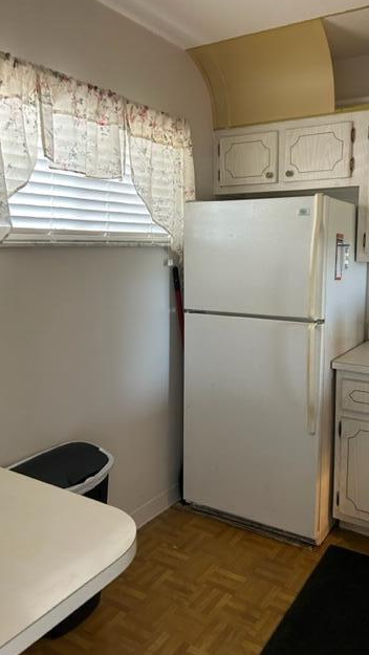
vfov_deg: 66.0
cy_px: 322
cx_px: 236
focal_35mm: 29
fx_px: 504
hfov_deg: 39.9
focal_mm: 5.7
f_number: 1.5
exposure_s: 1/60
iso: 250
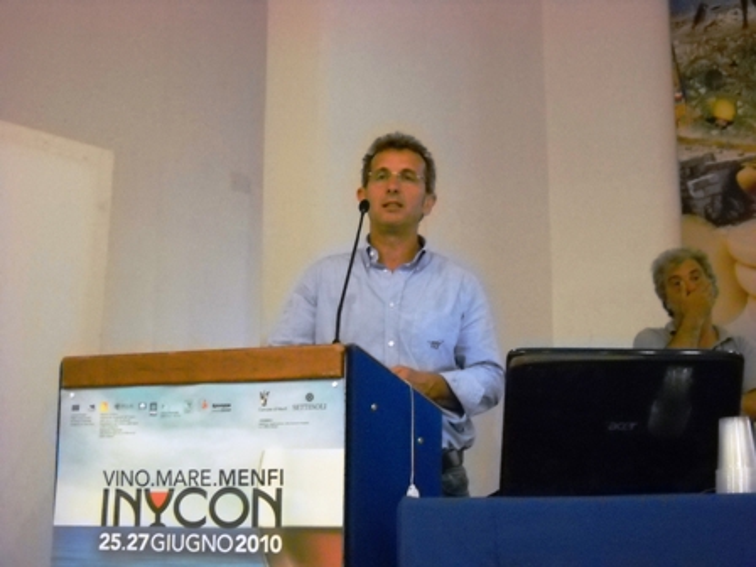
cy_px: 284
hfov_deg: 34.3
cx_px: 378
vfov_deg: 26.1
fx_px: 1223
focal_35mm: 56
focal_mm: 9.24
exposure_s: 1/15
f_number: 3.6
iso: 800
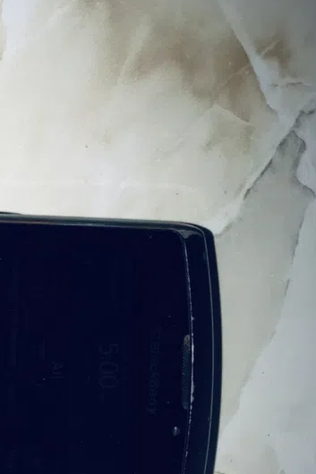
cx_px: -129
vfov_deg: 26.9
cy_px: 296
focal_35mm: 75
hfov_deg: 16.8
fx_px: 988
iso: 20
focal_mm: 3.99
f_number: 1.8
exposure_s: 1/219
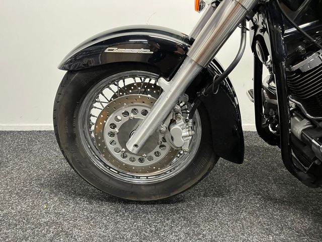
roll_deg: -2.0
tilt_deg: -18.6
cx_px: 161
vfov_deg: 53.1
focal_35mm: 26
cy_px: 121
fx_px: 242
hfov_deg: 67.3
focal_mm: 5.1
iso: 500
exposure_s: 1/50
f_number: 1.6
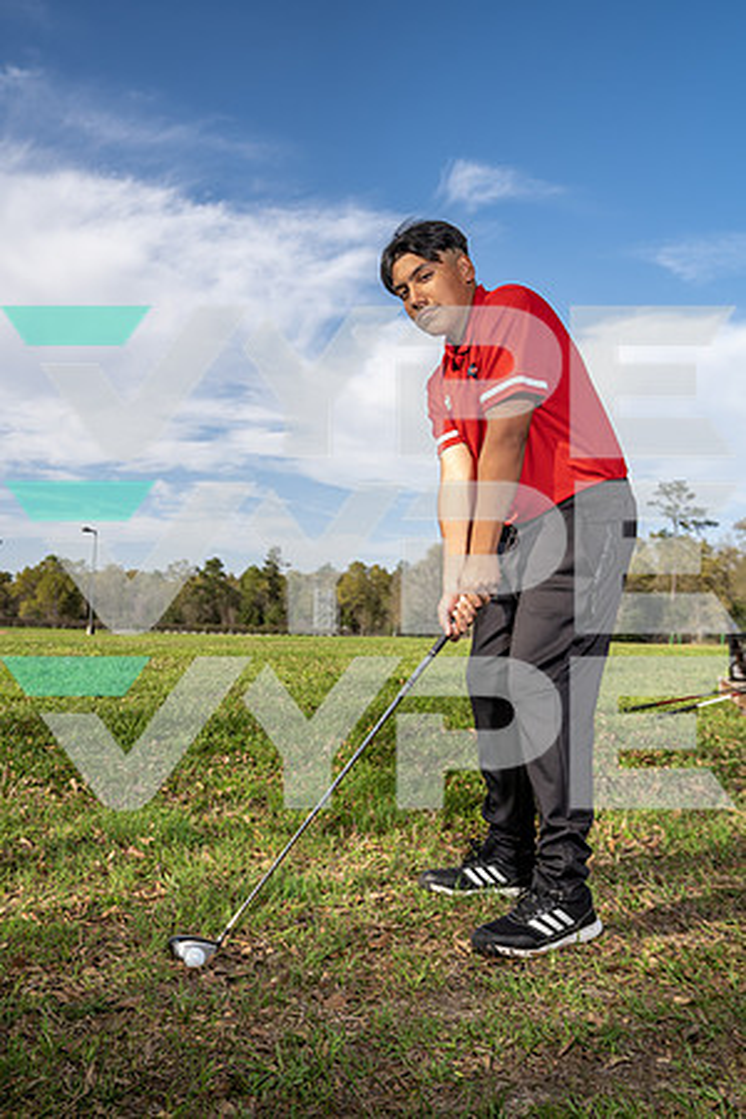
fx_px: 1057
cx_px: 373
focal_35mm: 34
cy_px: 560
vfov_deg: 55.8
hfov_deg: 38.9
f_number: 5.6
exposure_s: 1/250
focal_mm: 34
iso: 100
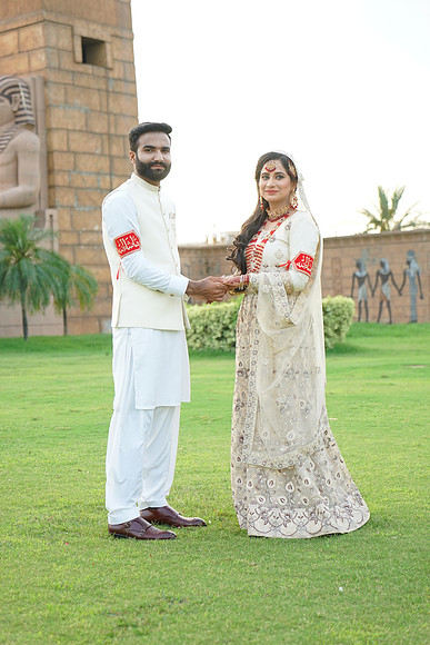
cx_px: 215
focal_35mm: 64
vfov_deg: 31.4
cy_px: 322
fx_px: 1146
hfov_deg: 21.3
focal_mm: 64
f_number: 4
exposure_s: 1/200
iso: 320
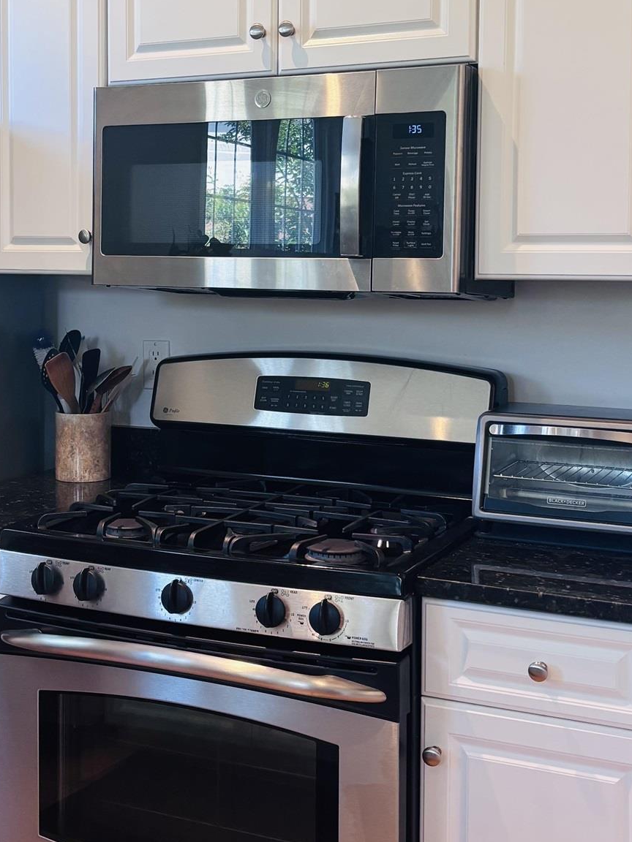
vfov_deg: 36.5
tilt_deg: -1.9
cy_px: 300
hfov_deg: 27.9
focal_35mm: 52
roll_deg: -0.7
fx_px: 1266
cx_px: 225
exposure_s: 1/120
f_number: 1.6
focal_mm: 5.96
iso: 125
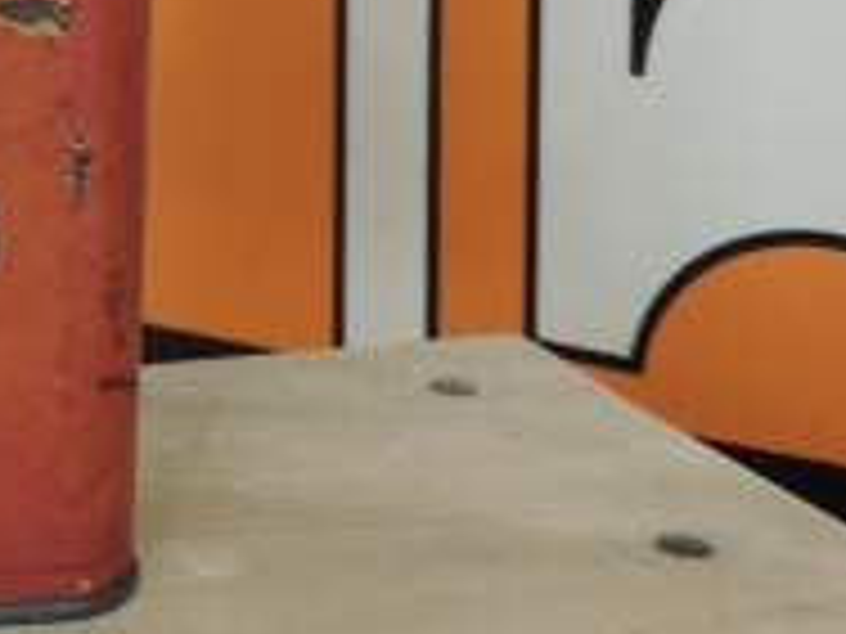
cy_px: -211
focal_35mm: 96
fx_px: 2346
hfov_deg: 18.5
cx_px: -360
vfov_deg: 14.7
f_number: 3.1
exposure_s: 1/30
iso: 220
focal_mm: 5.3
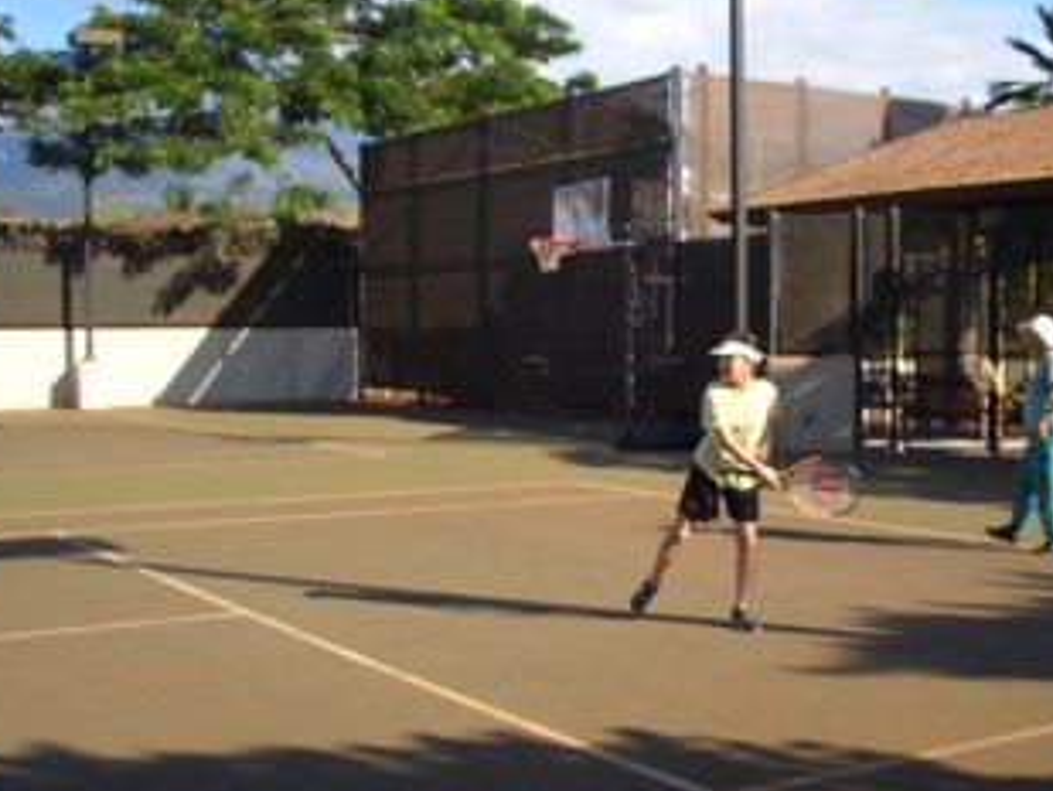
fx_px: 1552
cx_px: 607
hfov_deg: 37.4
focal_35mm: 51
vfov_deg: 28.5
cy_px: 494
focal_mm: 5.8
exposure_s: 1/640
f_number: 2.6
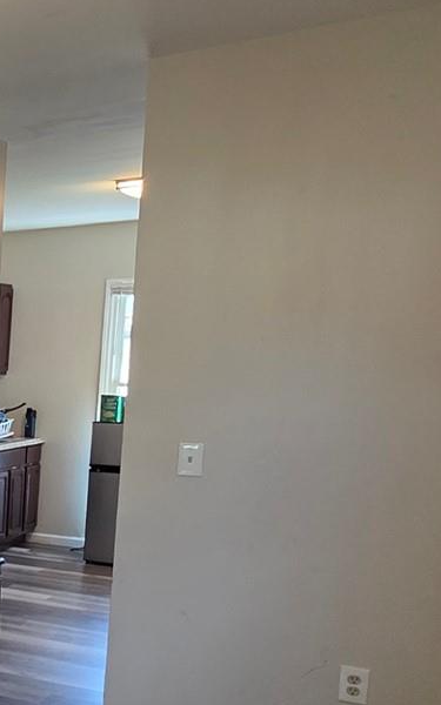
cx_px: -433
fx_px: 904
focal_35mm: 47
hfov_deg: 18.4
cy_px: 482
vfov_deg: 42.0
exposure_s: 1/120
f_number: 1.9
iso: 160
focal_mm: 2.2
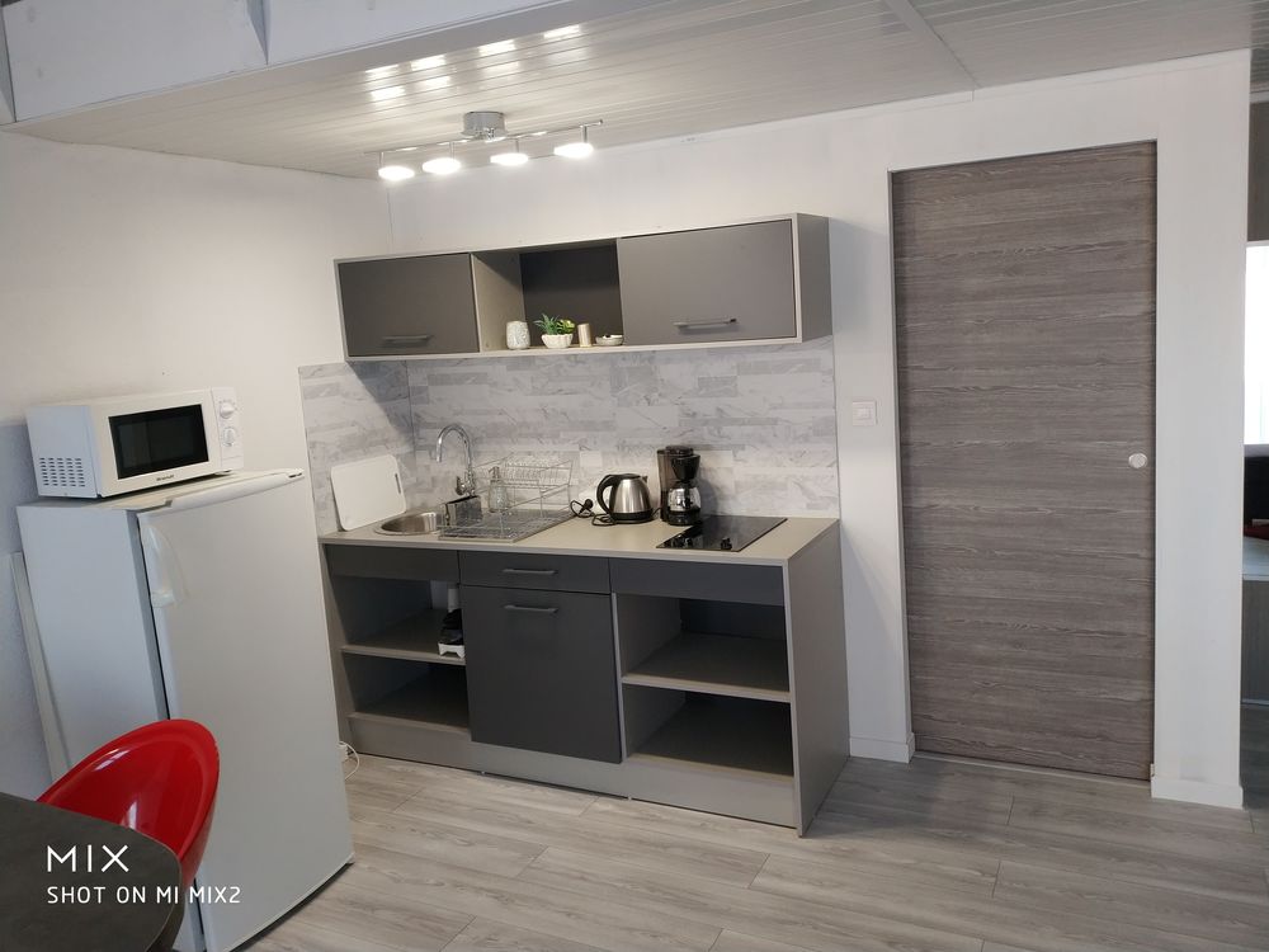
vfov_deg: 44.2
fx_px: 1173
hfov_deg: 56.8
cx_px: 634
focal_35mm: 32
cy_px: 476
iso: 183
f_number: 2
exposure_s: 1/25
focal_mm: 4.5
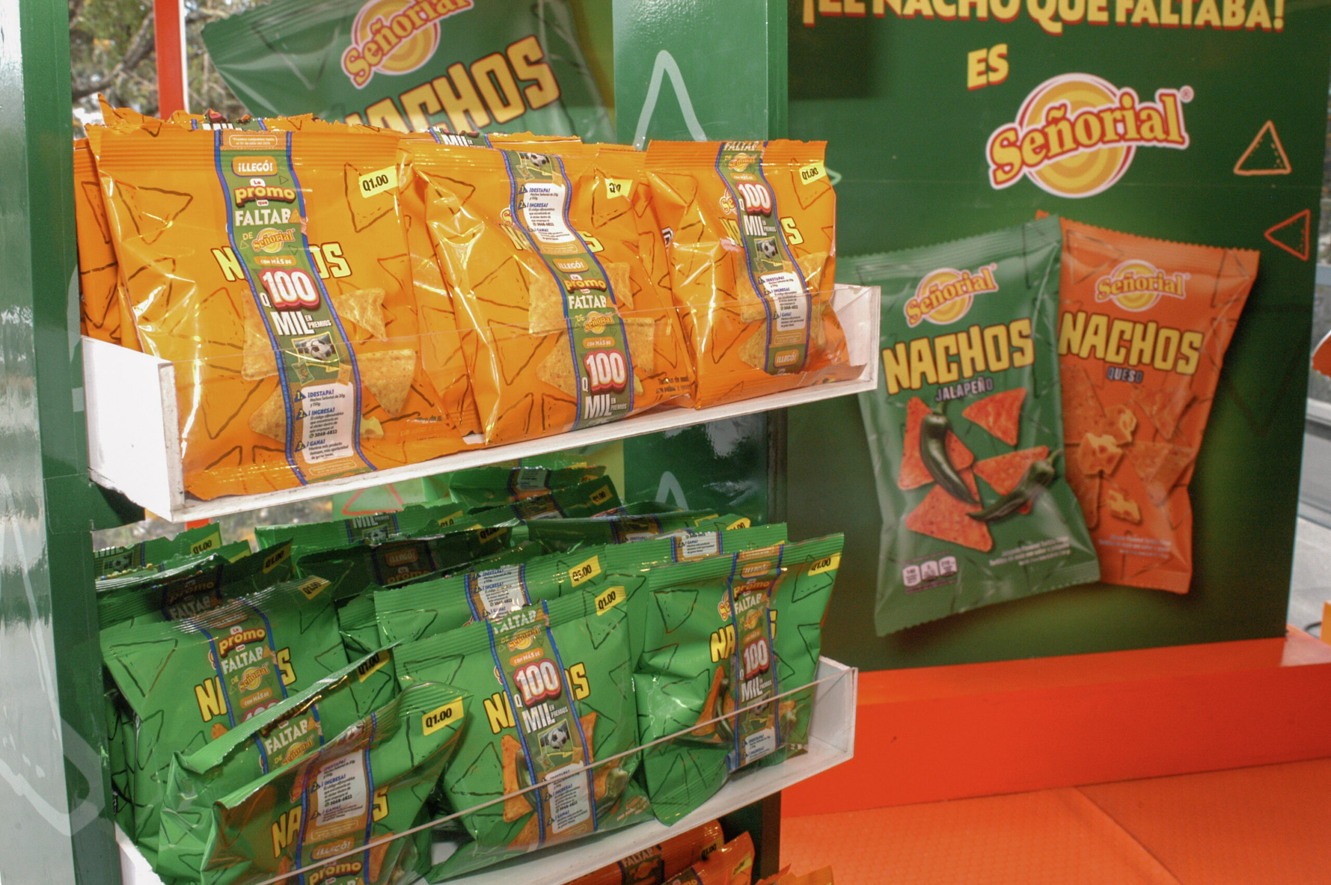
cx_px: 666
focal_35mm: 36
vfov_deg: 36.8
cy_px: 442
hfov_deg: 53.2
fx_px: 1330
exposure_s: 1/50
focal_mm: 24
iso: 800
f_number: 10
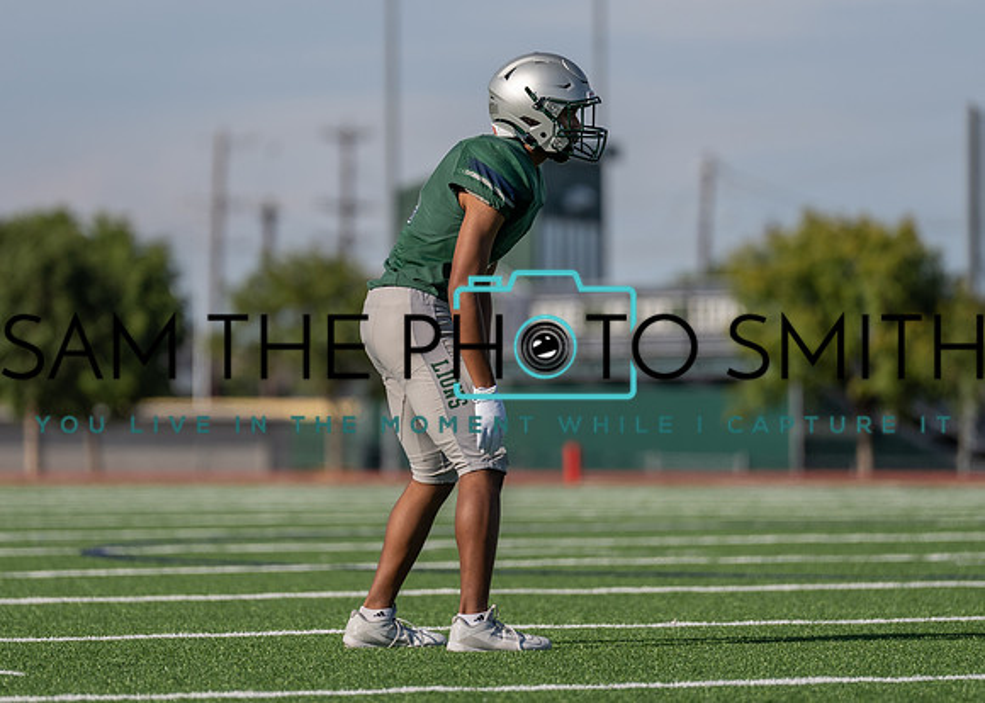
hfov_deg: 6.7
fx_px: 8419
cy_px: 331
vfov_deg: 4.8
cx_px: 443
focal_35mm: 301
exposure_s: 1/2500
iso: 100
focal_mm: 200
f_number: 2.8
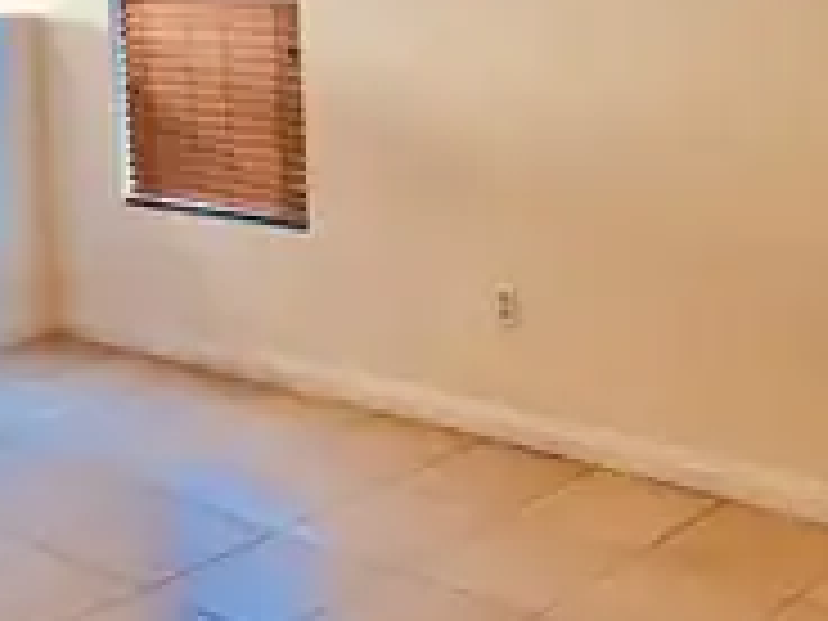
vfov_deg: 24.0
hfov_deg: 31.4
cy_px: 261
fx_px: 1459
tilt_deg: -10.0
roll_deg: +2.2
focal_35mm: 61
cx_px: 549
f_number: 1.8
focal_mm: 3.99
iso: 40
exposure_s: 1/30
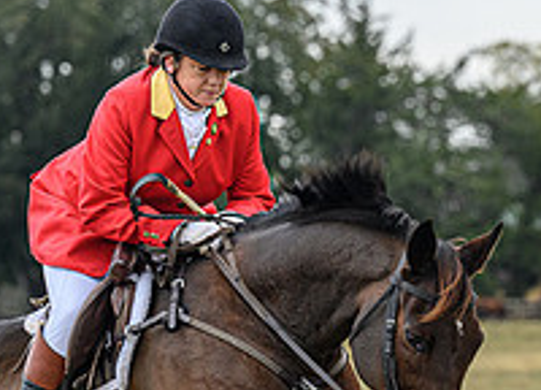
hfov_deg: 4.2
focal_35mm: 473
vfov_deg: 3.1
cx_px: 731
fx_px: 7287
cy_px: 312
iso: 500
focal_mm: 120
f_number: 3.5
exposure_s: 1/800
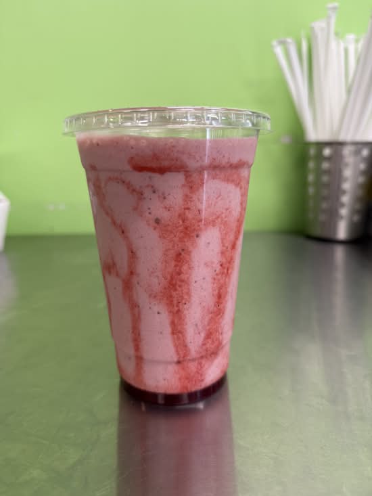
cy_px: 248
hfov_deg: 56.8
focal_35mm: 24
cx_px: 186
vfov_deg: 71.6
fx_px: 344
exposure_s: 1/120
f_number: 1.78
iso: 200
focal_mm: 6.76
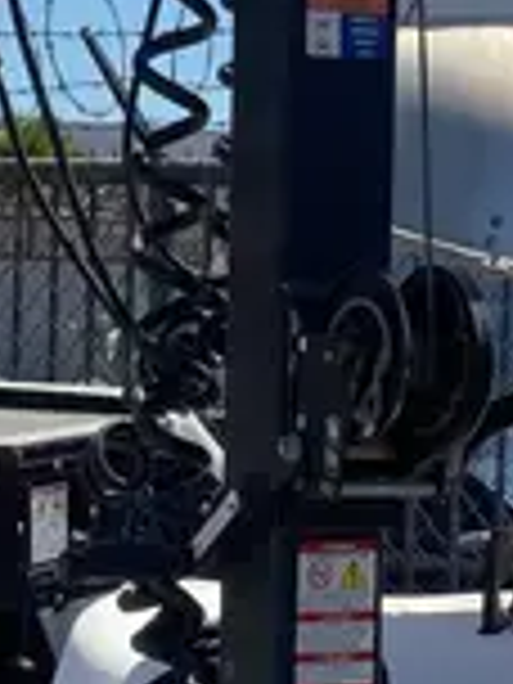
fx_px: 2668
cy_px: 448
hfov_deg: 11.0
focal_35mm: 135
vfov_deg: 14.6
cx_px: 302
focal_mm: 3.99
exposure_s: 1/1567
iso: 20
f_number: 1.8
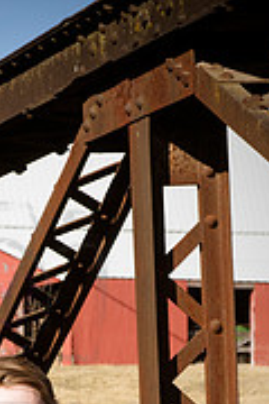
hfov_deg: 5.2
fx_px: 2948
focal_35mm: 263
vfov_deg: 7.8
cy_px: 501
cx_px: 9
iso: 800
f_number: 18
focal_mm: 105
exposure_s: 1/800
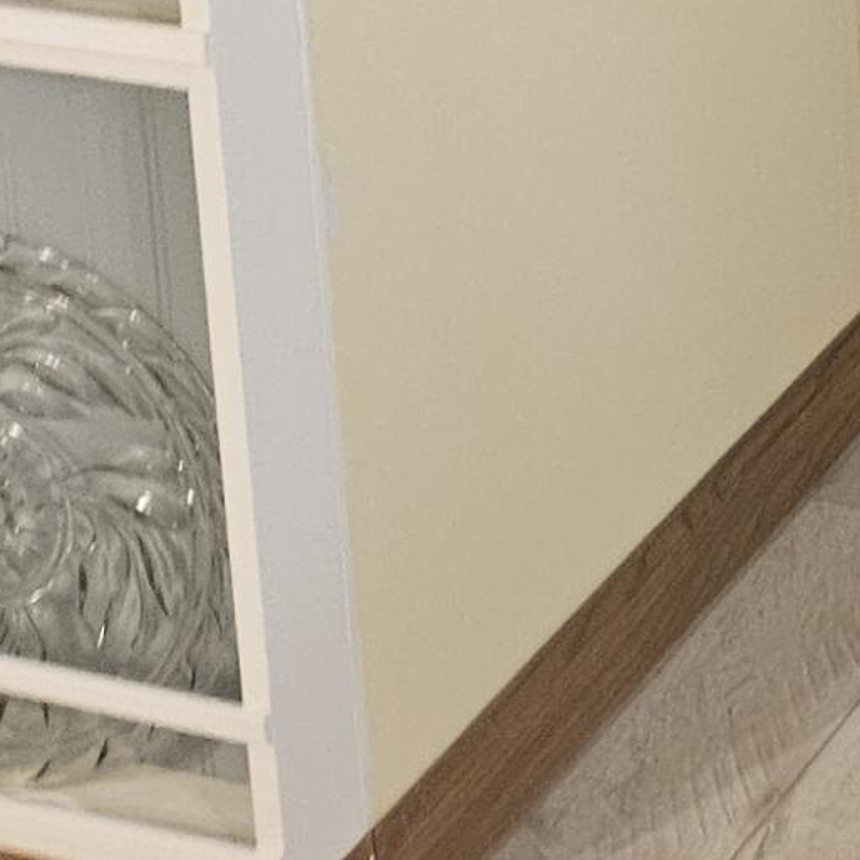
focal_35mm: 119
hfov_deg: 12.4
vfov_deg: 12.5
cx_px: 1859
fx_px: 3345
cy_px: -967
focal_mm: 5.4
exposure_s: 1/40
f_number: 1.8
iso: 640
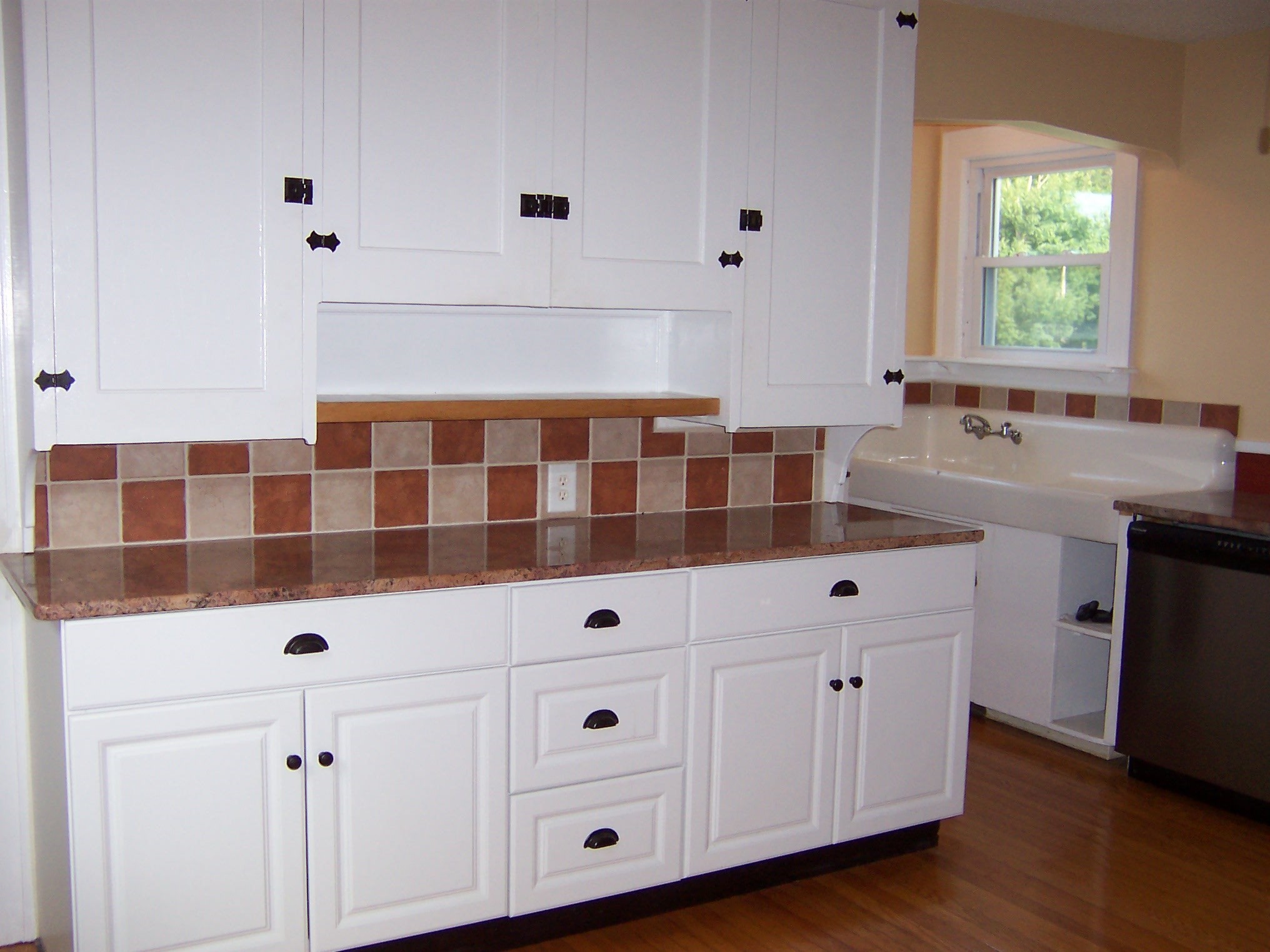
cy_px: 476
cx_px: 635
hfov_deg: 51.4
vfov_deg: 39.7
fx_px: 1321
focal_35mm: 36
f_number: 2.8
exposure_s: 1/60
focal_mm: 5.6
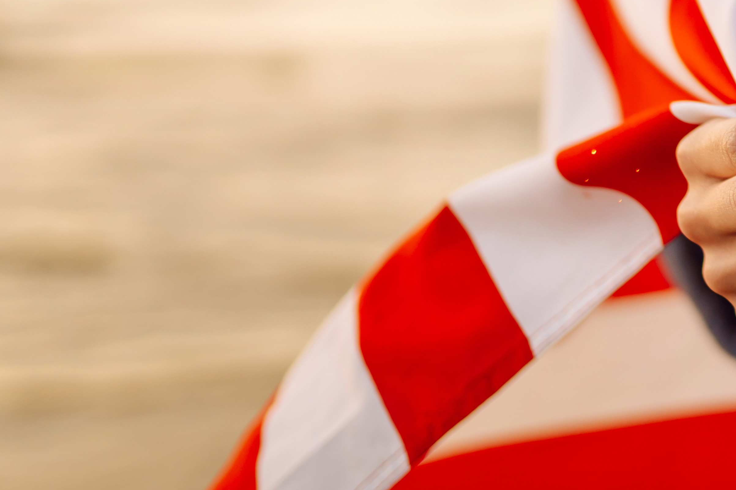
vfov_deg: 13.2
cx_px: 1028
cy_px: -52
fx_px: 2085
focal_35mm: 102
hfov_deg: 18.3
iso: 160
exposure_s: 1/3200
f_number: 1.4
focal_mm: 35
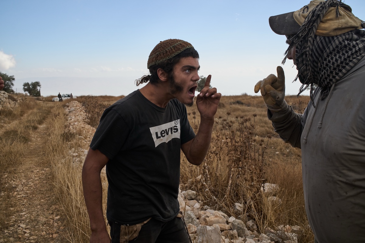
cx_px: 182
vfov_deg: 37.9
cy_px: 122
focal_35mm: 35
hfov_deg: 54.4
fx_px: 355
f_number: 8
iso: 1000
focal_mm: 35
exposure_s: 1/2000
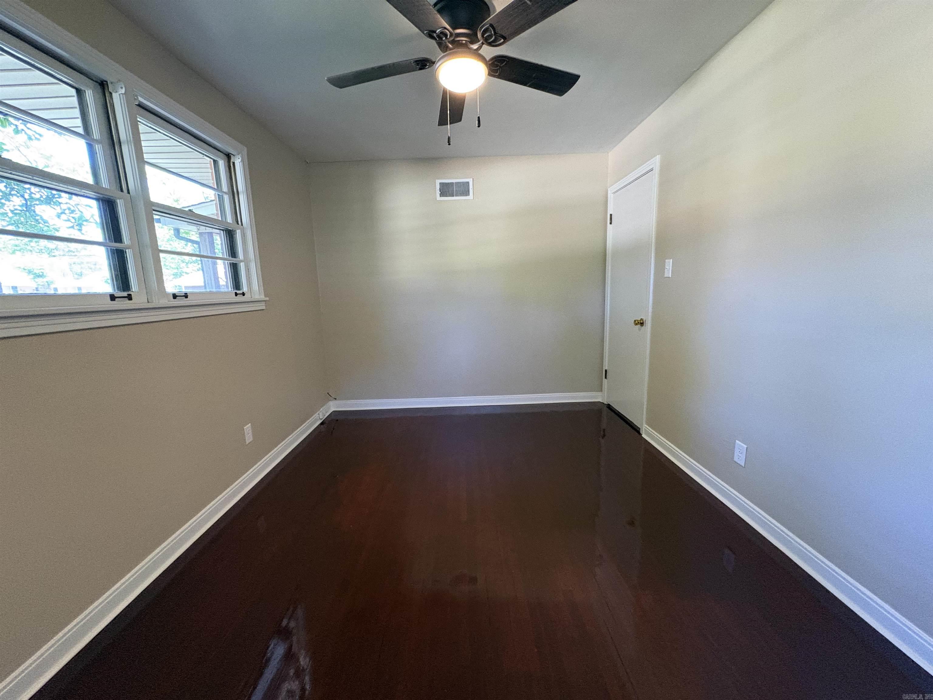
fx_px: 377
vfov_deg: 85.7
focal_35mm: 14
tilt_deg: -8.6
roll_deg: +1.3
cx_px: 466
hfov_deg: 102.1
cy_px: 350
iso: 640
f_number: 2.2
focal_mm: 2.22
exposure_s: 1/60
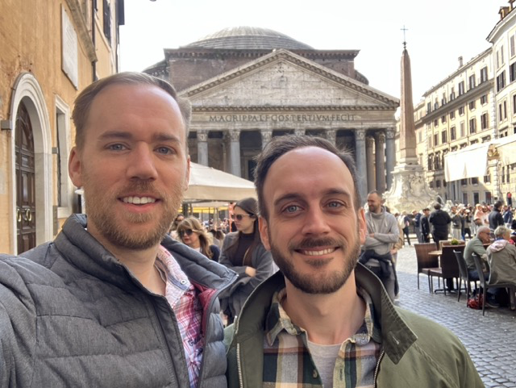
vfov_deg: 44.2
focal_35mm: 32
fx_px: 477
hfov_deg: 56.8
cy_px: 194
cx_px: 258
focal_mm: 2.87
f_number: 2.2
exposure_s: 1/100
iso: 20
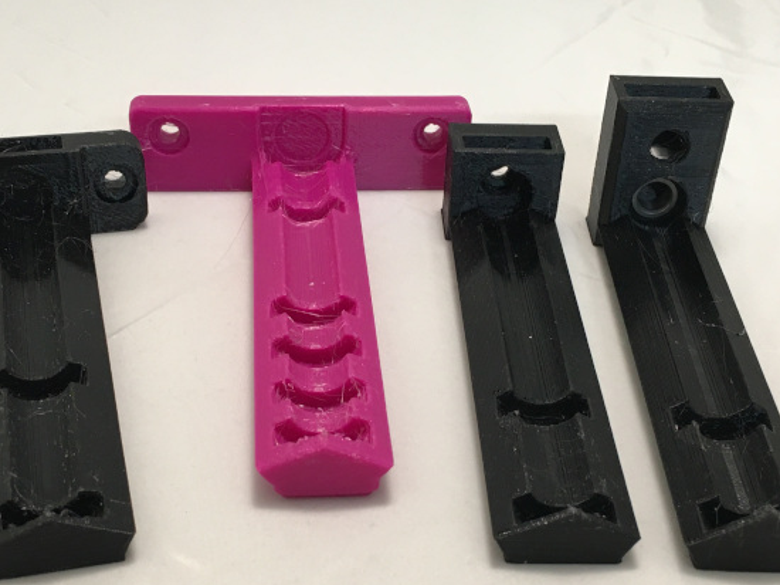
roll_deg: -1.7
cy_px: 409
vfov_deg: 26.8
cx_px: 386
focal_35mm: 54
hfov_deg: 35.6
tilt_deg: -39.9
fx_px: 1216
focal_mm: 4.15
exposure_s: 1/30
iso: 80
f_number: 2.2
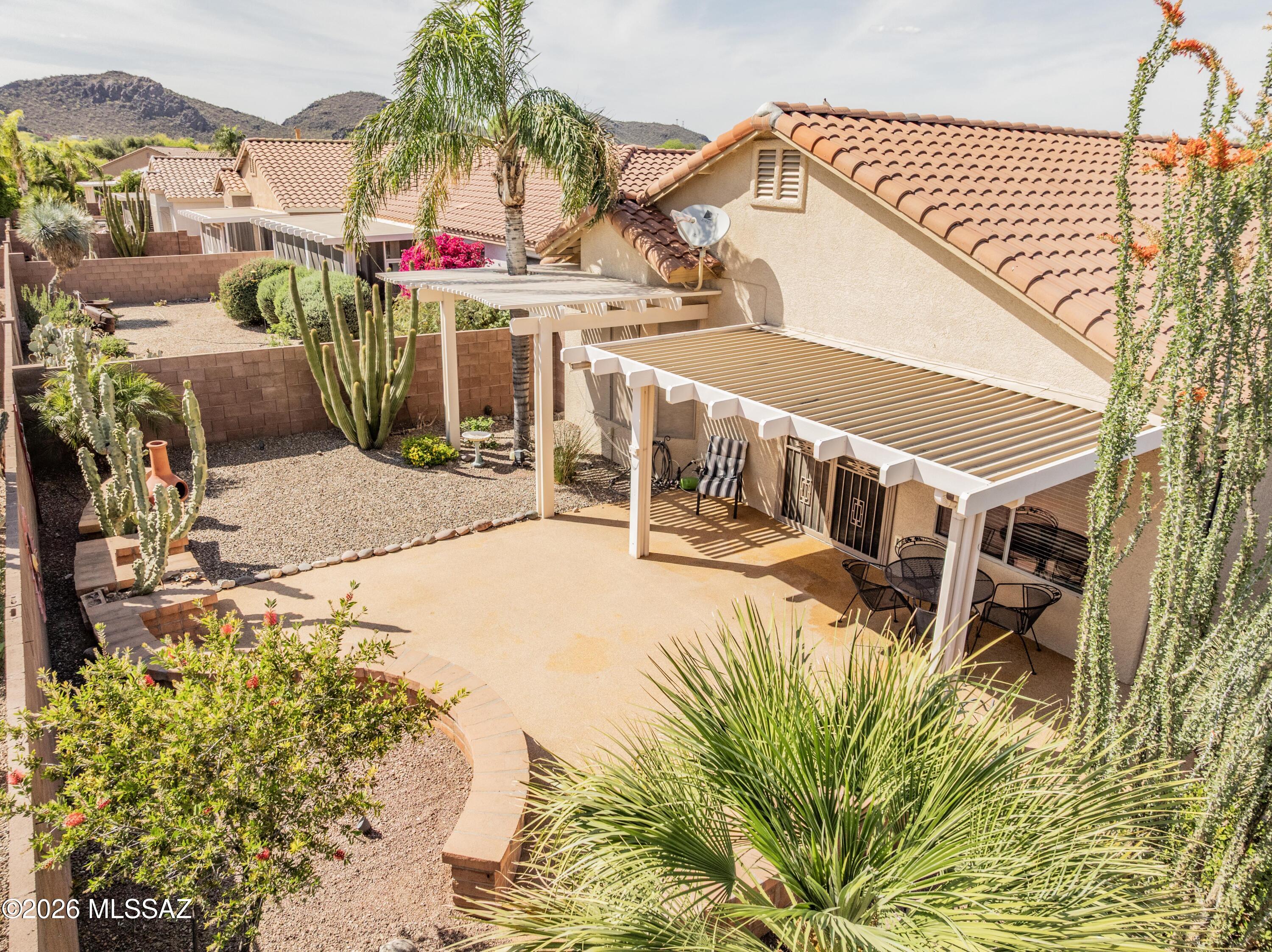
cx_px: 636
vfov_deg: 56.8
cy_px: 476
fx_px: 881
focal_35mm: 24
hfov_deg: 71.6
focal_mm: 12.29
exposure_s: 1/40
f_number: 2.8
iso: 200
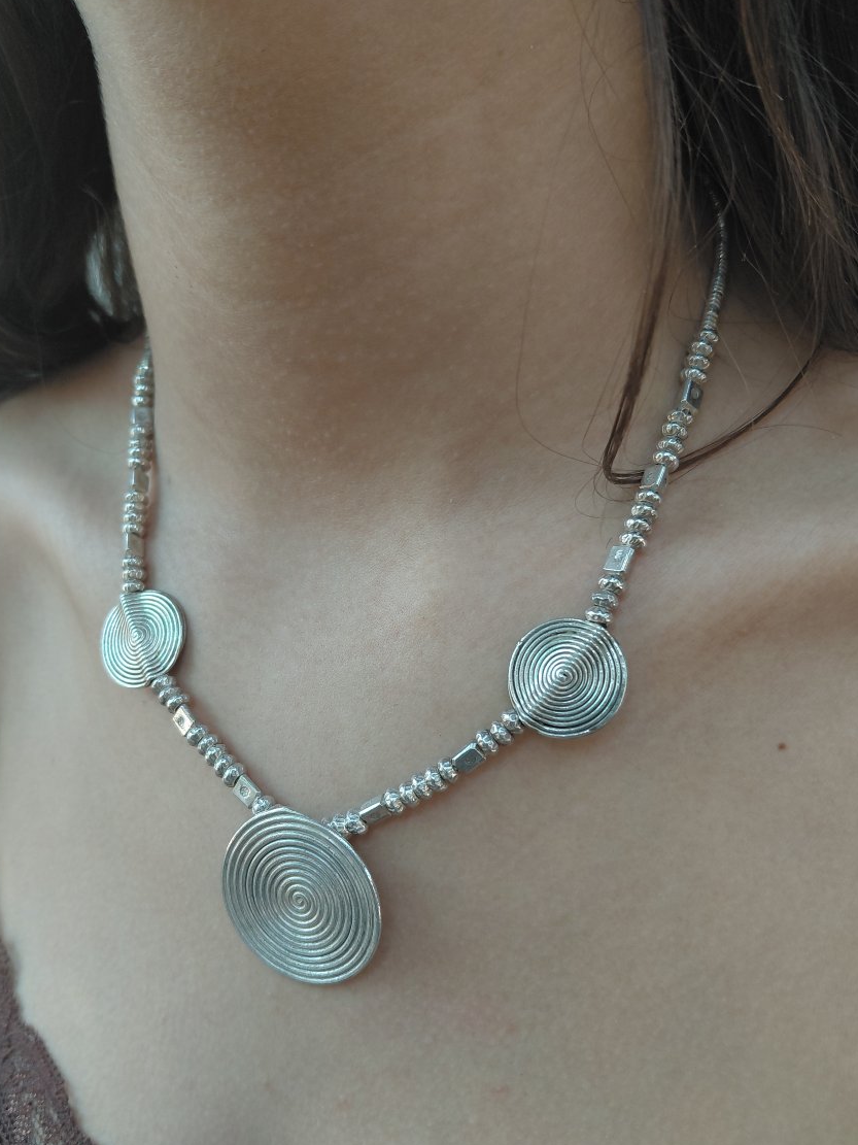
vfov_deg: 65.3
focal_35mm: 27
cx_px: 402
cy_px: 588
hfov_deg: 51.3
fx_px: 892
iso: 50
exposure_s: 1/227
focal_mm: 4.69
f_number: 1.8
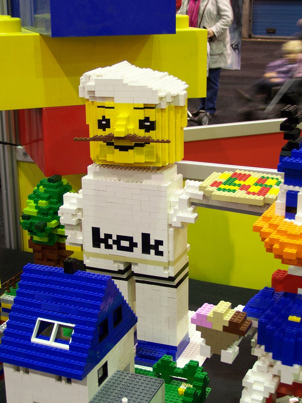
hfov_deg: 24.8
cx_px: 151
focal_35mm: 59
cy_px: 202
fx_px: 686
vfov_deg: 32.7
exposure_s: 1/3
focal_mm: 9.8
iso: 80
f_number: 3.1
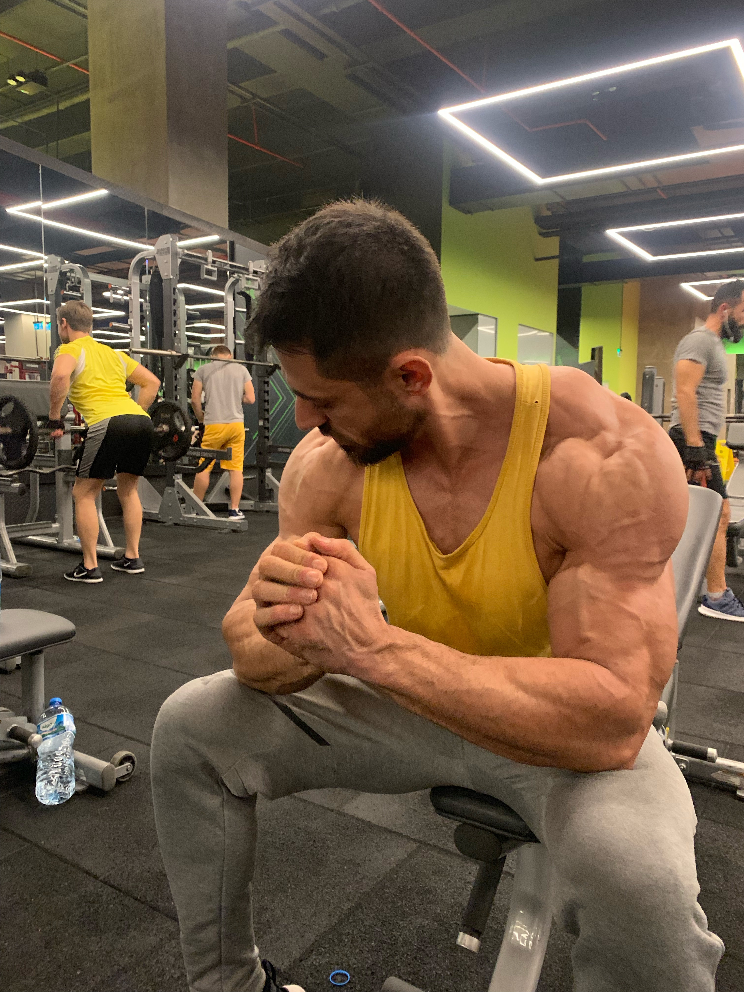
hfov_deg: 53.1
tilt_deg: -5.5
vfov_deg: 67.3
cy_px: 496
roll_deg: +0.3
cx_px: 372
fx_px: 745
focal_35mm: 26
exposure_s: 1/30
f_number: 1.8
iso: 640
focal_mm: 4.25
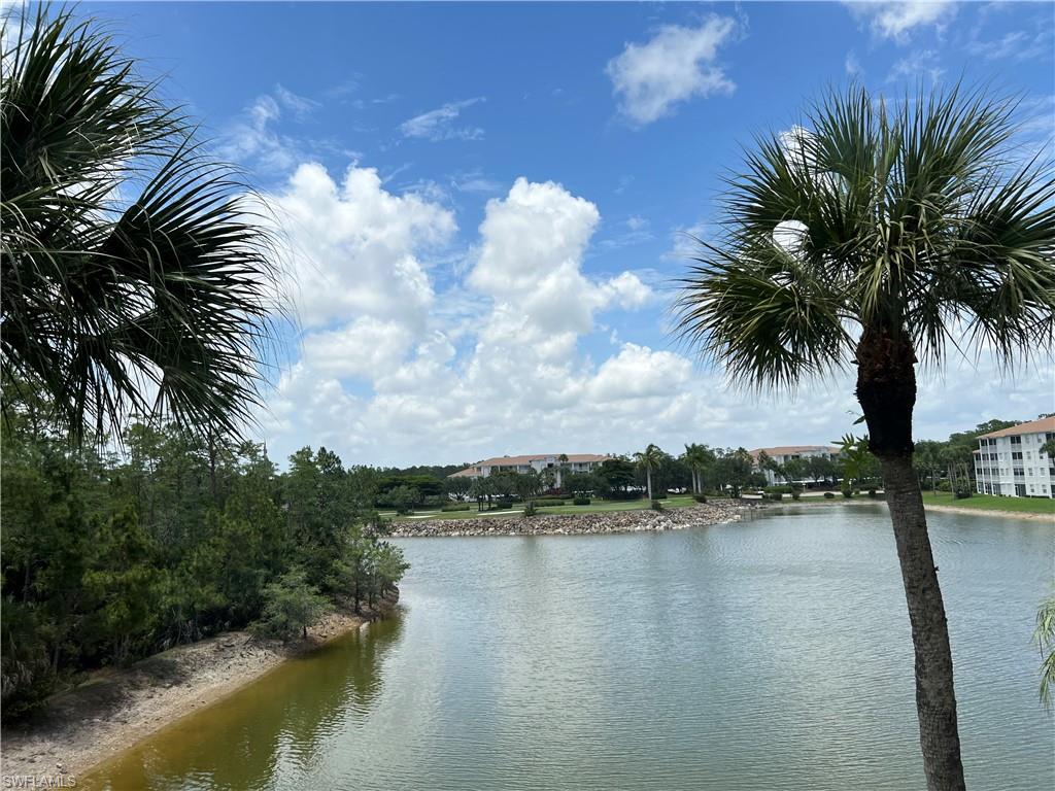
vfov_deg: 53.1
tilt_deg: +4.9
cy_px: 396
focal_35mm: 26
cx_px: 528
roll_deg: +2.3
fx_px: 792
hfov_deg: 67.3
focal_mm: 5.7
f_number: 1.5
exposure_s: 1/5882
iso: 50
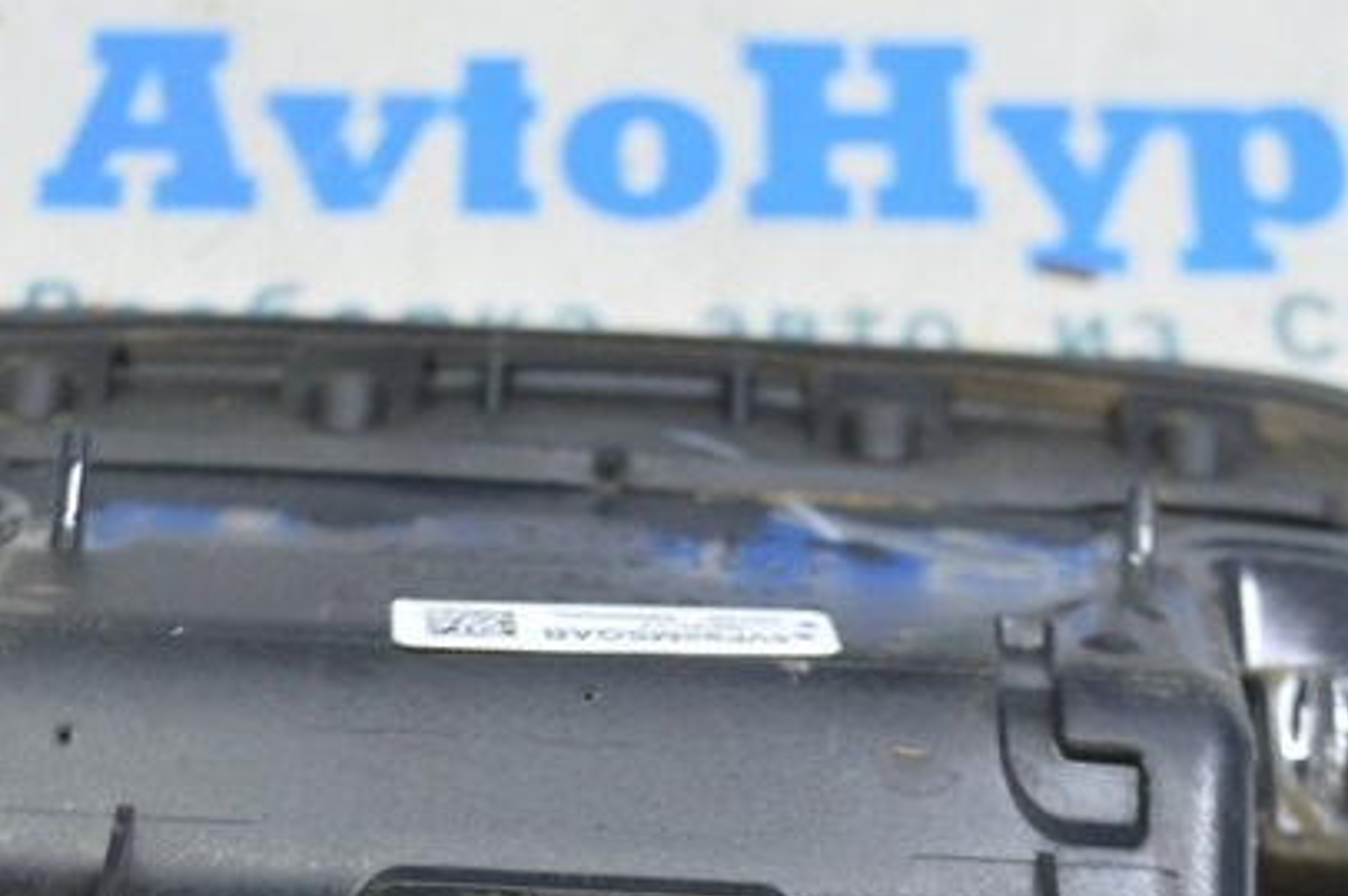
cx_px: 581
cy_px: 828
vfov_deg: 11.6
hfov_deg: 17.5
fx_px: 4387
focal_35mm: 117
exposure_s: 1/15
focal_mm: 31
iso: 400
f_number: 5.6
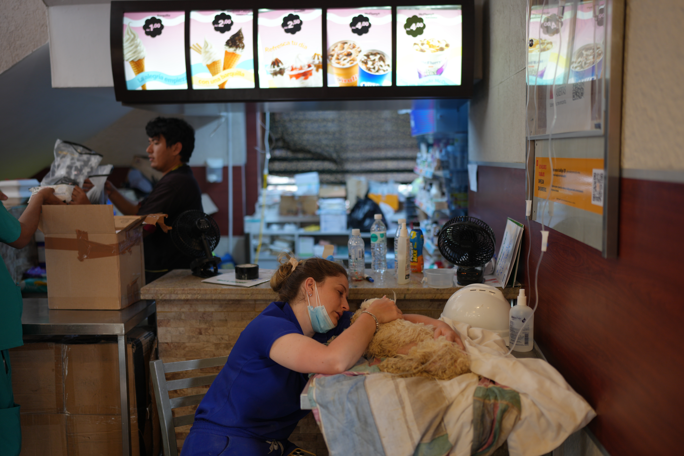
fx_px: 665
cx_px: 342
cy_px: 228
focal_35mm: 35
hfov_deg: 54.4
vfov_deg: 37.9
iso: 200
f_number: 1.4
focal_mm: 35
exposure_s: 1/160
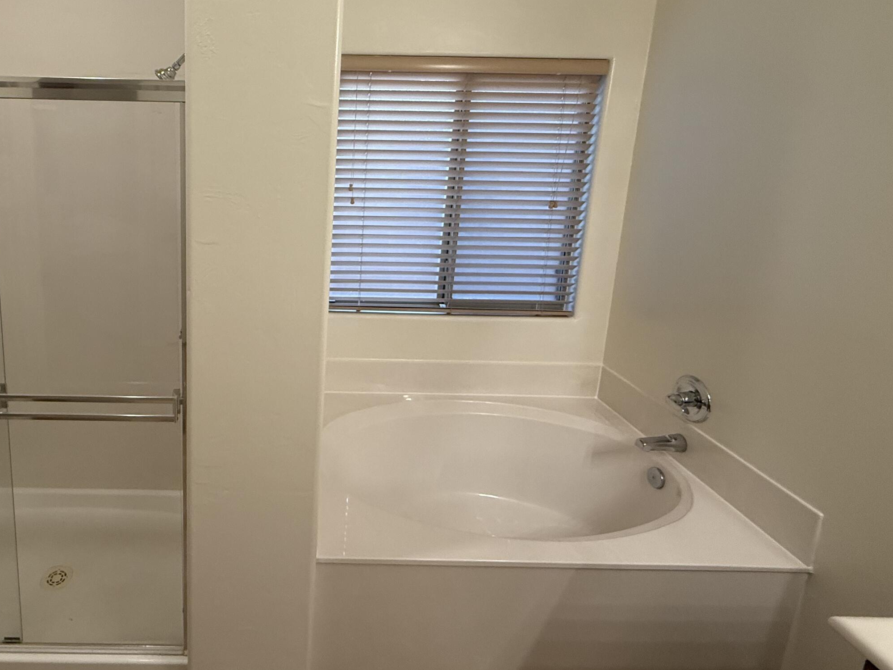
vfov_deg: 62.2
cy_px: 235
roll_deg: -0.6
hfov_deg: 75.5
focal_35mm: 21
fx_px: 542
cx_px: 271
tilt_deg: -10.4
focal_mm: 2.22
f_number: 2.2
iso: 250
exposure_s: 1/120
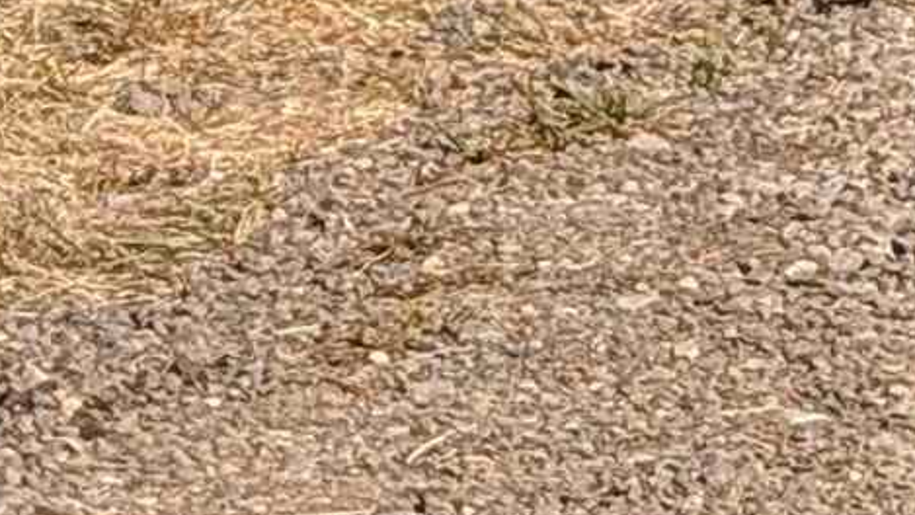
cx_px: -2037
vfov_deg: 3.4
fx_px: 8469
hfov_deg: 5.7
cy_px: -1297
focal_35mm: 349
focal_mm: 6.9
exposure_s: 1/1203
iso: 18
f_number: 1.68
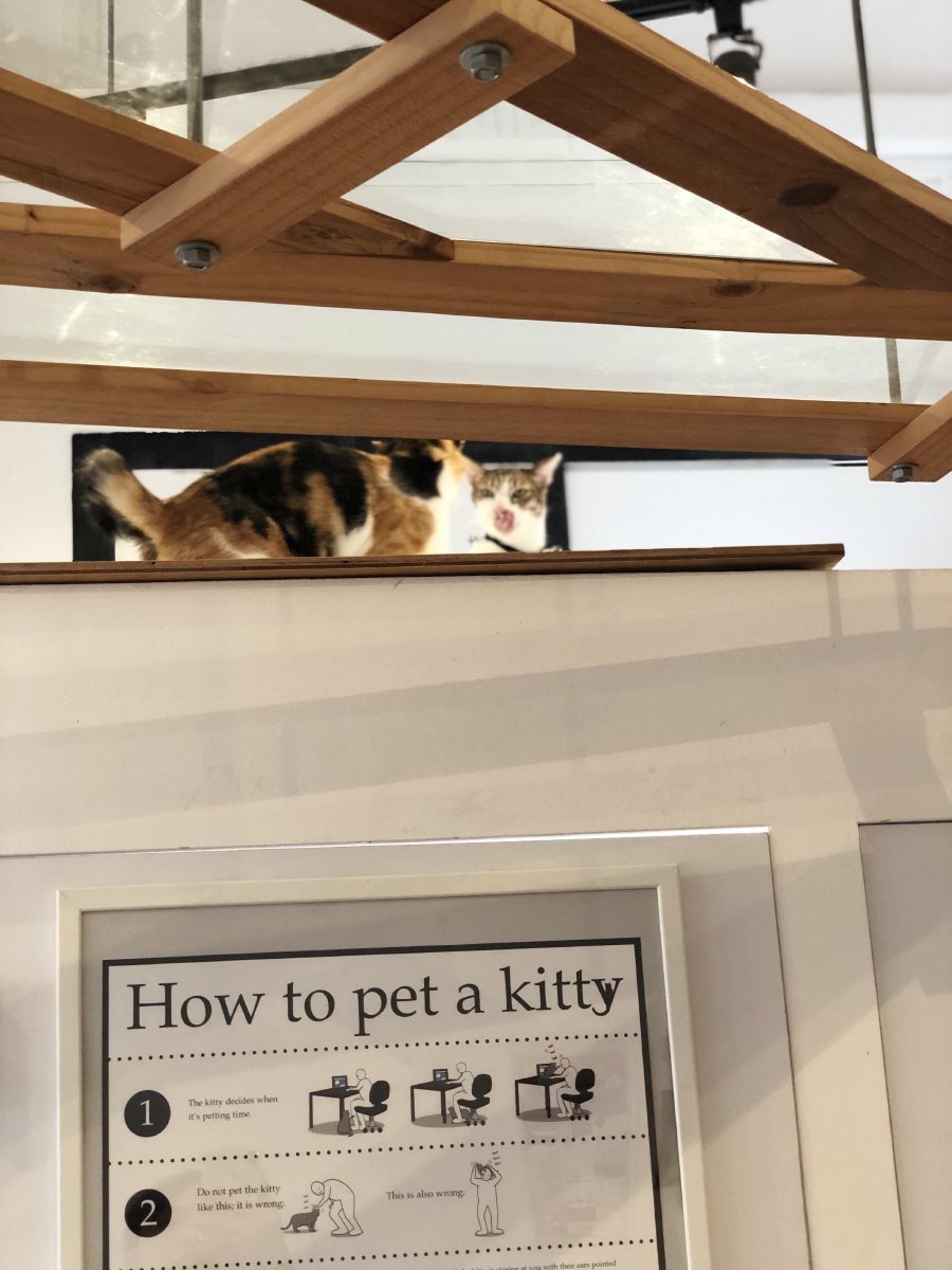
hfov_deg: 28.0
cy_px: 635
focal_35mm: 52
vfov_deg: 36.8
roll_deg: +2.9
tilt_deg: +15.6
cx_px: 476
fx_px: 1907
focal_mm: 6
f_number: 2.4
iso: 125
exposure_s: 1/33
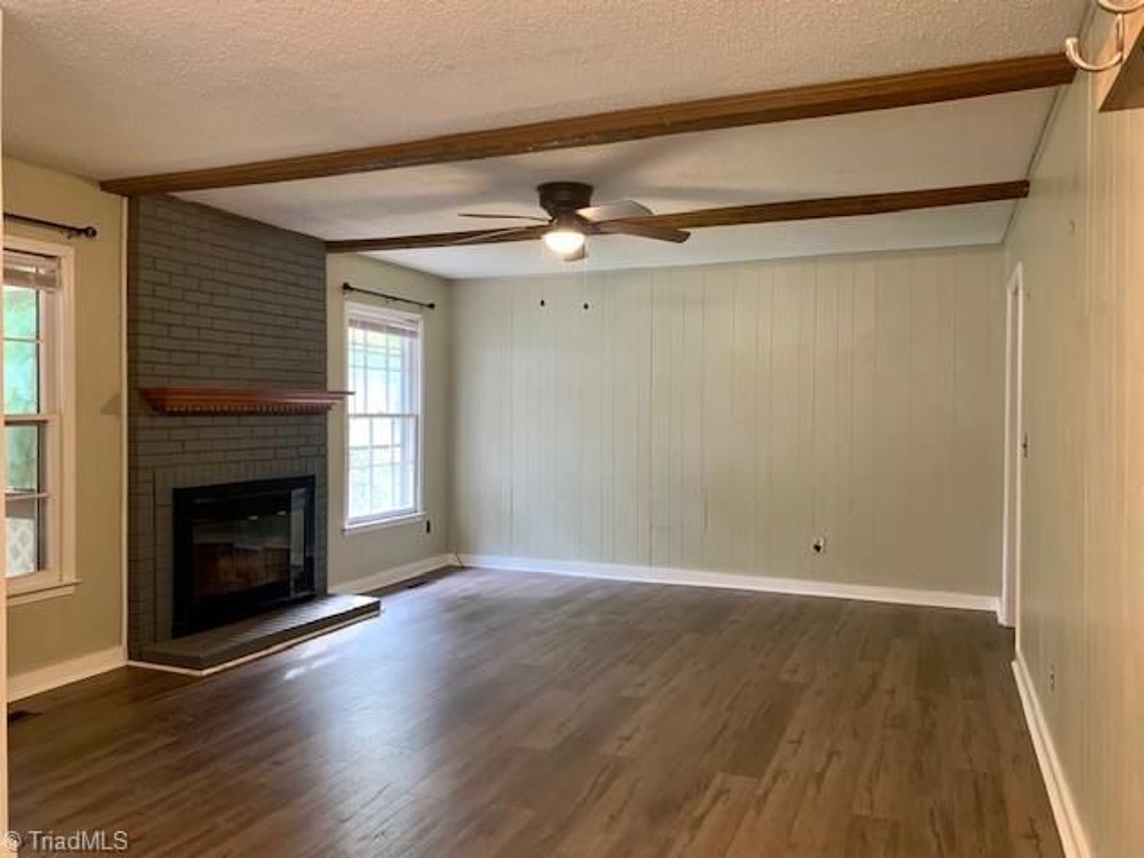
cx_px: 572
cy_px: 429
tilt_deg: -1.9
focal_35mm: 26
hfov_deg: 67.3
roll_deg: -0.3
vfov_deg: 53.1
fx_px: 859
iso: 250
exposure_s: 1/40
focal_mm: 4.25
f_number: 1.8
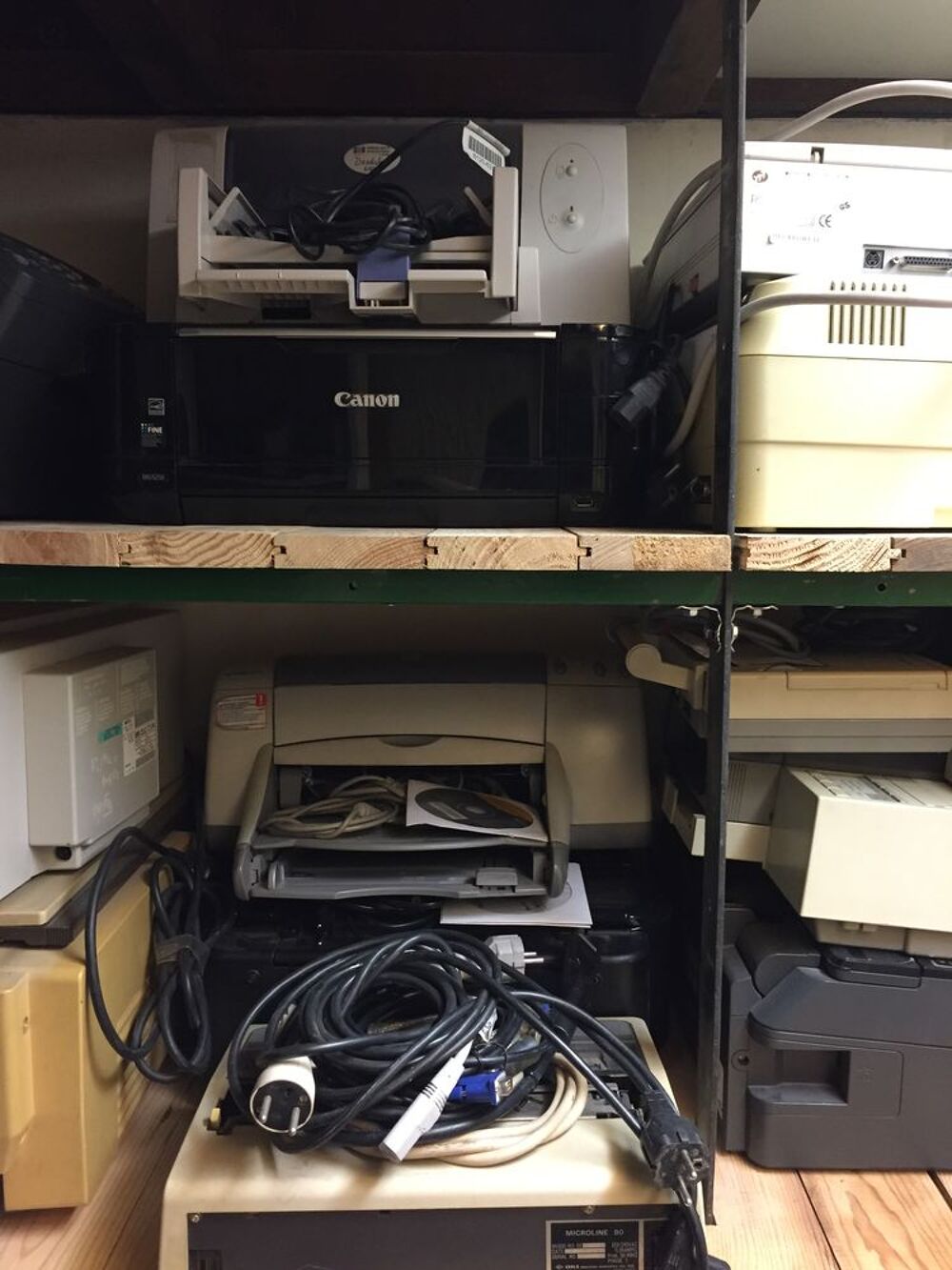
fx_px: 1063
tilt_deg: -7.1
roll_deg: +1.1
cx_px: 476
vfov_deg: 61.7
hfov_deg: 48.2
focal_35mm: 29
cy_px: 635
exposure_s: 1/20
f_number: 2.2
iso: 250
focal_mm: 4.15
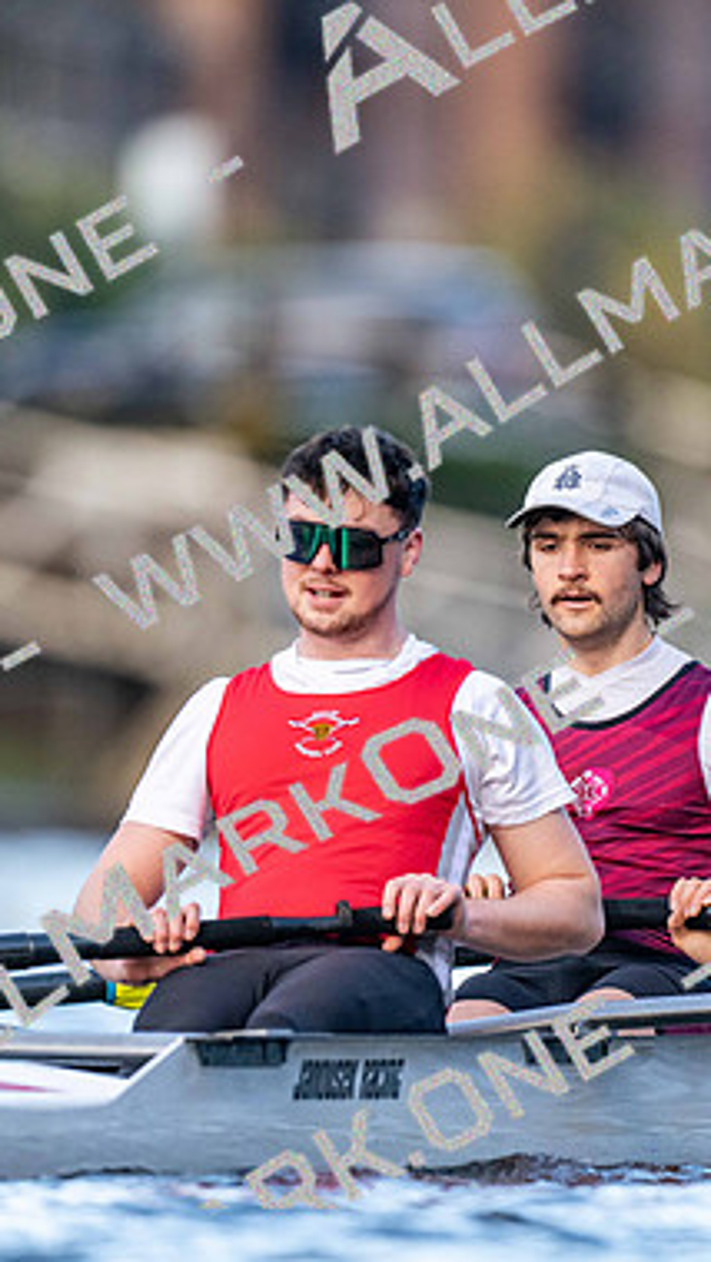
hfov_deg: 1.3
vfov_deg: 2.2
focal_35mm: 960
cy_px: 639
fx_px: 32147
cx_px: 505
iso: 2500
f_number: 4
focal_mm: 600
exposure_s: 1/2500
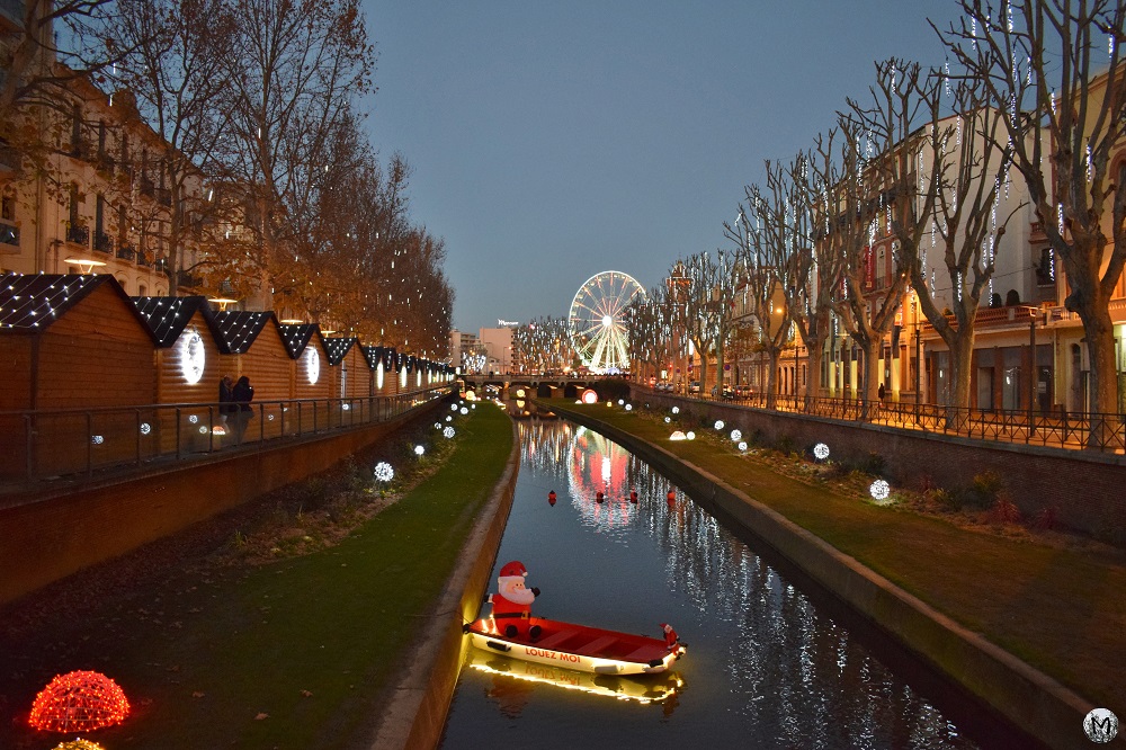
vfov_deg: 47.9
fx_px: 844
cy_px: 375
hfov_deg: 67.4
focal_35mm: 27
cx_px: 563
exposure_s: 1/60
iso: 2800
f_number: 3.5
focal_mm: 18
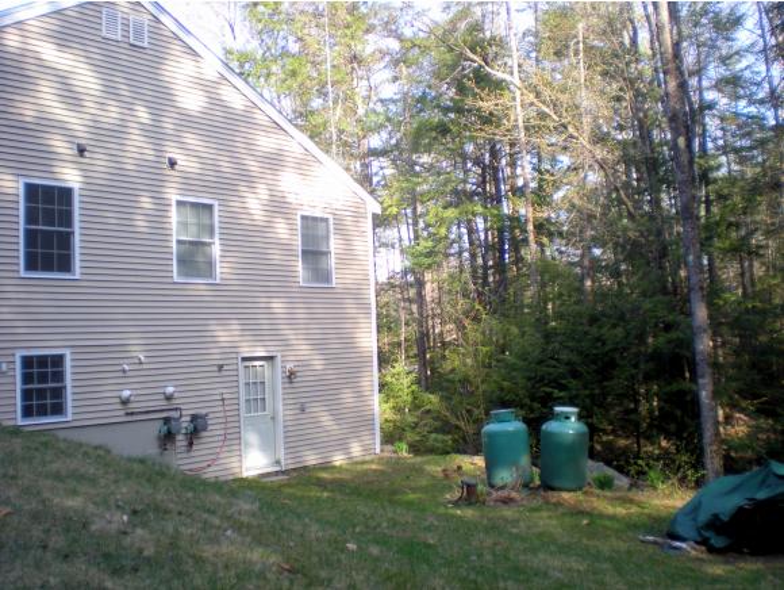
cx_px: 392
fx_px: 861
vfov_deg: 37.8
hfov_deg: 48.9
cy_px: 295
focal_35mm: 38
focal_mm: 6.3
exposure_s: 1/103
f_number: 3.1
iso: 64
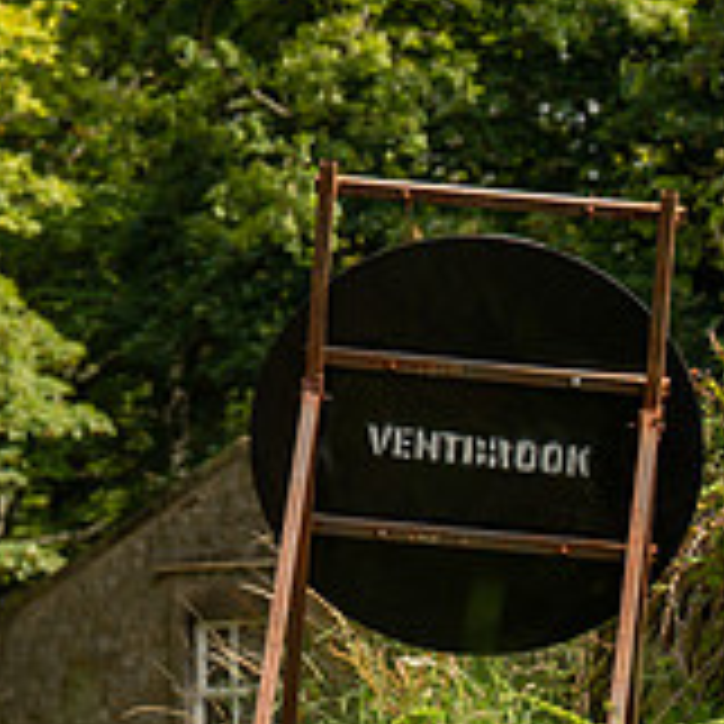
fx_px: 7809
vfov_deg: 5.3
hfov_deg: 5.3
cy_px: 480
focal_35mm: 330
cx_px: -183
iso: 250
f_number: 5
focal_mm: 79
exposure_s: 1/1000
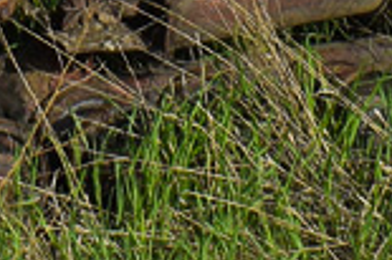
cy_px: -644
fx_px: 2534
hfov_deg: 8.8
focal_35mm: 233
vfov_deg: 5.4
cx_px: 68
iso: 200
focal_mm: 20
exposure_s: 1/400
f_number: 10
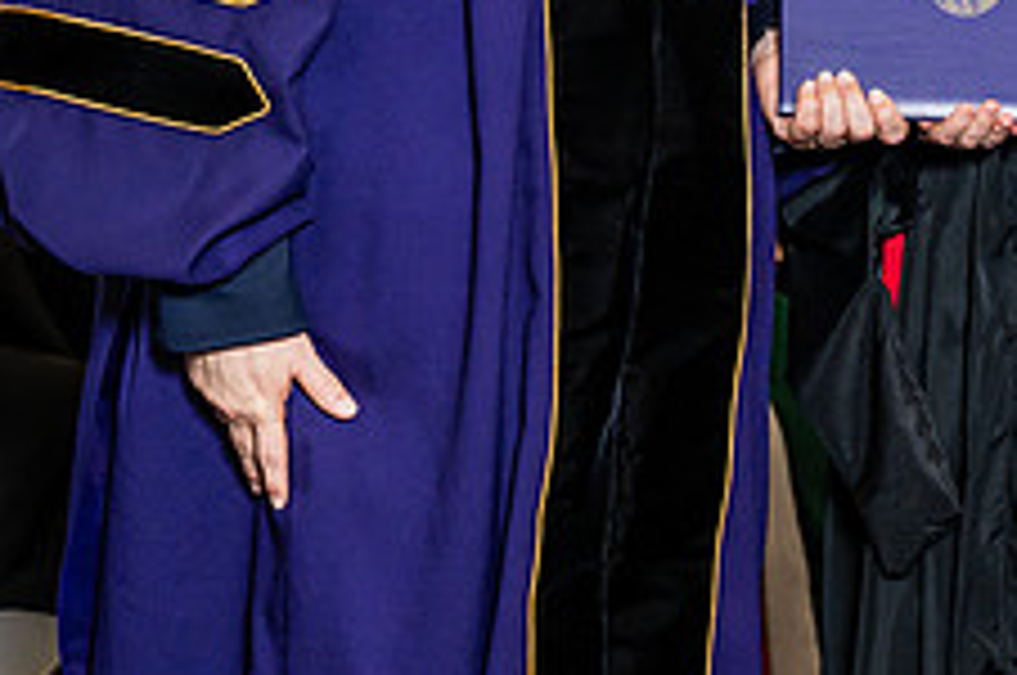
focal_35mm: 180
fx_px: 5078
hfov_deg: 11.4
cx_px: 652
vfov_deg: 7.6
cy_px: -97
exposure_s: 1/200
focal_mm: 70
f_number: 4.5
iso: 1250
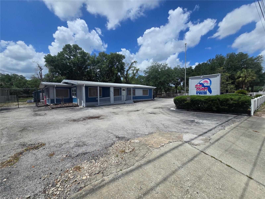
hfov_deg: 106.2
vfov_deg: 89.9
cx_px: 132
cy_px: 100
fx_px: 100
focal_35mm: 13
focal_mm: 2.2
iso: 50
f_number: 2.2
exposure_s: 1/4187
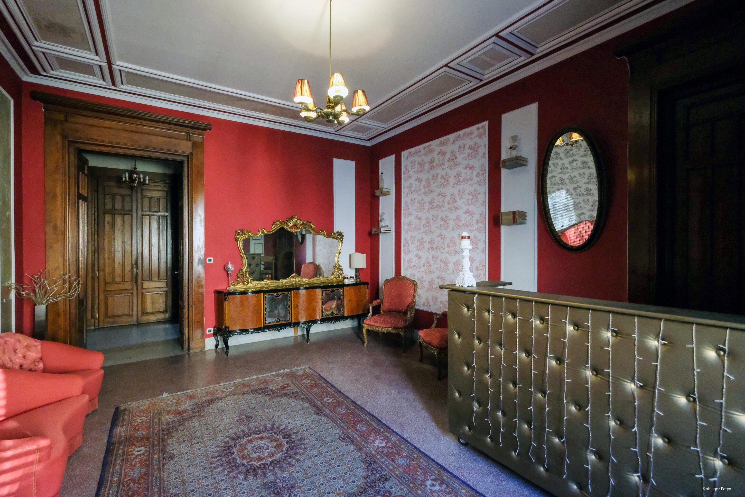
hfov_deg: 100.4
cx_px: 372
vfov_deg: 77.3
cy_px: 248
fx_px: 310
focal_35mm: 15
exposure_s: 1/125
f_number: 4
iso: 6400
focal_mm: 10
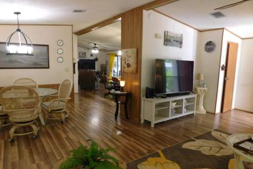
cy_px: 85
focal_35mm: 25
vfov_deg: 51.3
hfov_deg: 71.5
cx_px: 124
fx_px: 176
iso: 180
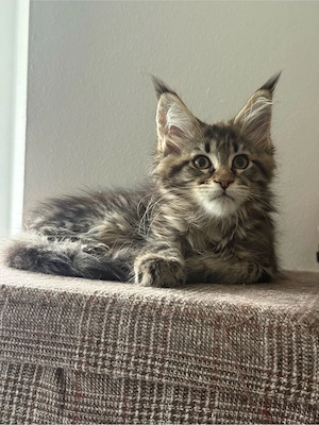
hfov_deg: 30.3
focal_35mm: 48
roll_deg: -3.1
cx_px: 160
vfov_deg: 39.7
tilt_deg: +1.4
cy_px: 212
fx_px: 590
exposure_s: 1/37
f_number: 1.78
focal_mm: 6.76
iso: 500
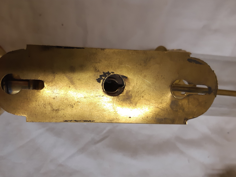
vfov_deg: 46.8
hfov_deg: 59.8
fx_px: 205
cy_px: 94
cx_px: 103
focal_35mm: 30
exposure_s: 1/50
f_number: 1.7
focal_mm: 3.92
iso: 80
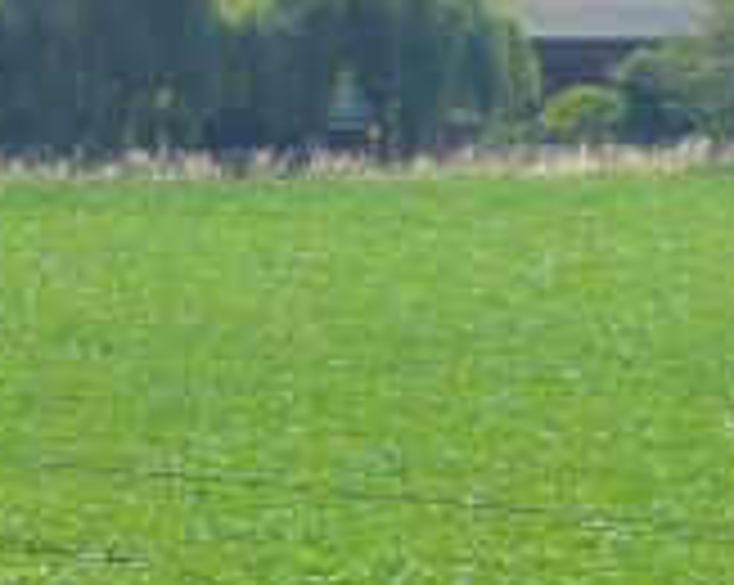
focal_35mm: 747
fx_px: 16208
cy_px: 1305
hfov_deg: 2.5
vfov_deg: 2.1
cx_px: -1869
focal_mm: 18.7
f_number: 3.2
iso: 100
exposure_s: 1/640
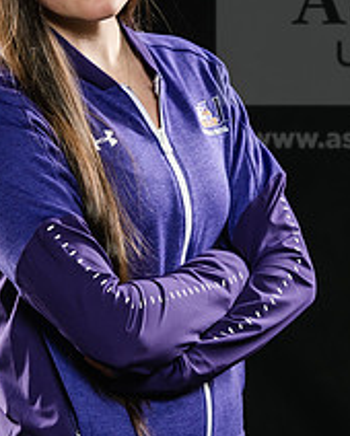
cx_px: 154
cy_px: 182
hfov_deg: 5.2
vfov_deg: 6.5
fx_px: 3853
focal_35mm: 298
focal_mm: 116
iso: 400
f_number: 5.6
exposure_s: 1/200
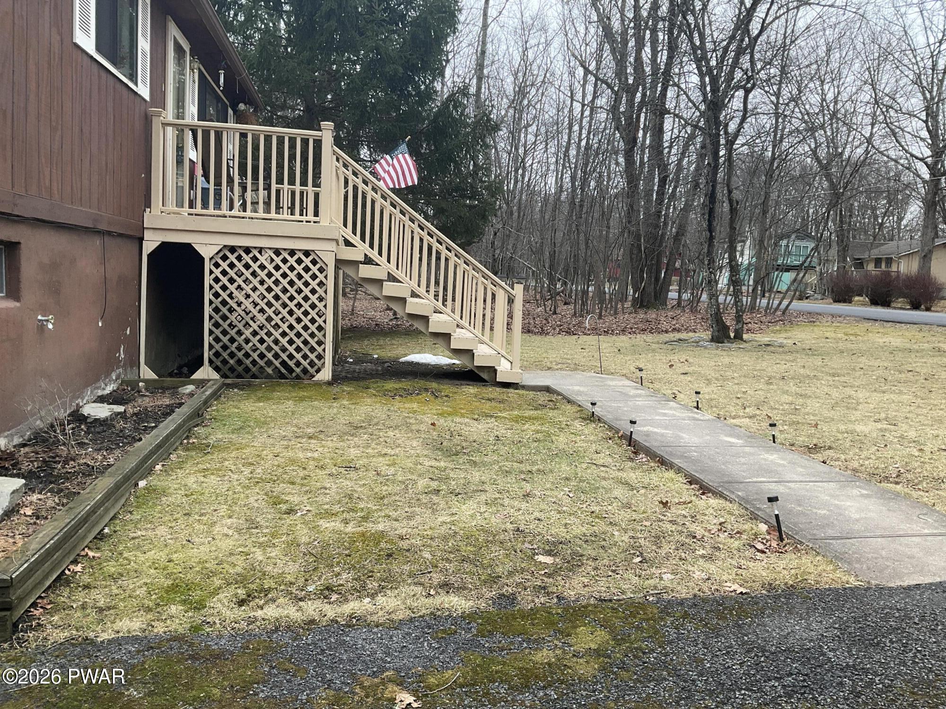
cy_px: 354
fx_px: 793
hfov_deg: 61.7
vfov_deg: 48.2
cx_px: 473
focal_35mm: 29
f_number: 1.8
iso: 25
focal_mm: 3
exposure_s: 1/378
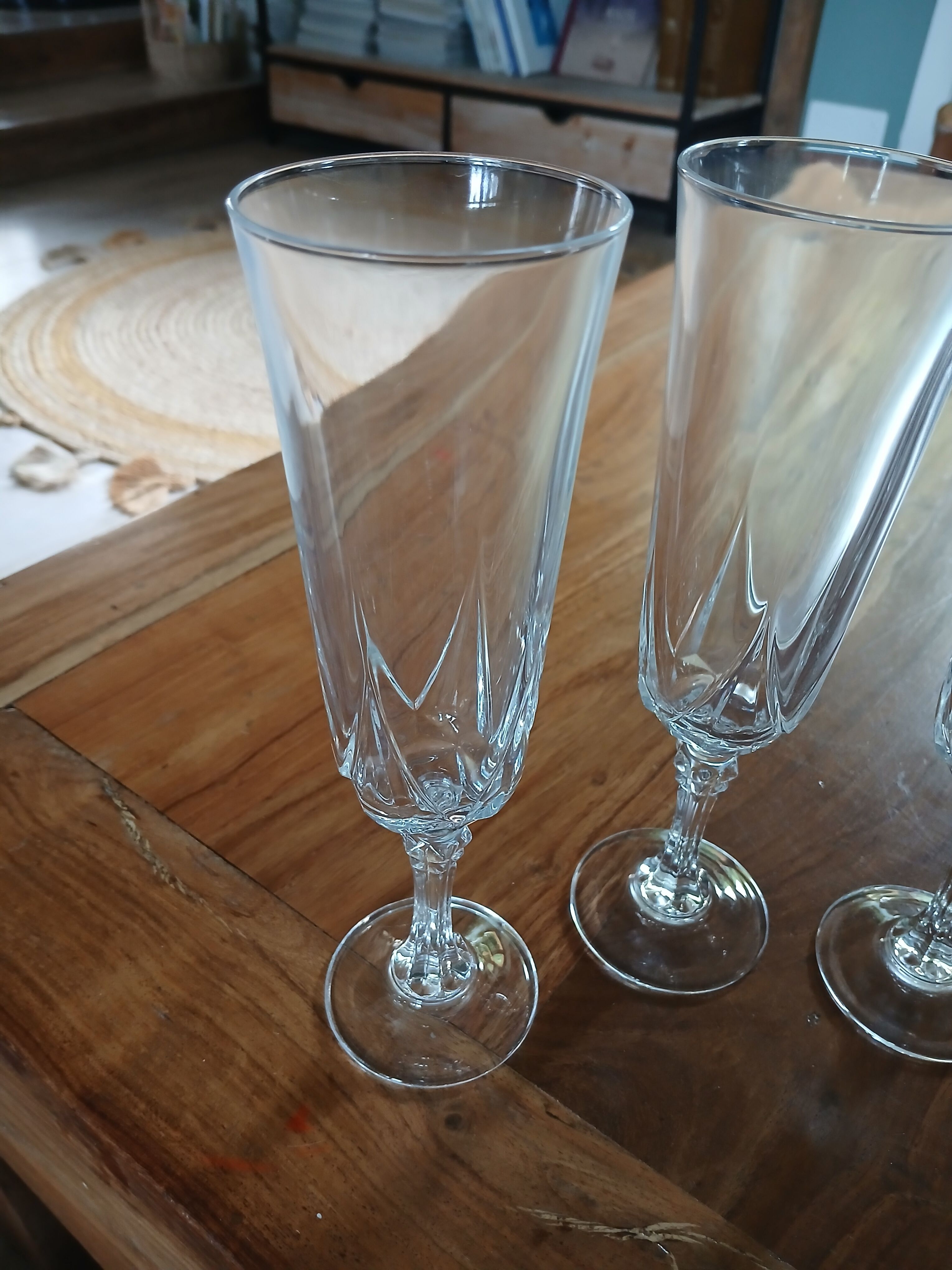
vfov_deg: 67.3
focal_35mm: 26
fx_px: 953
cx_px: 476
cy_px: 635
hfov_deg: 53.1
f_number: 1.8
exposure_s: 1/33.3
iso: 250
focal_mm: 3.98
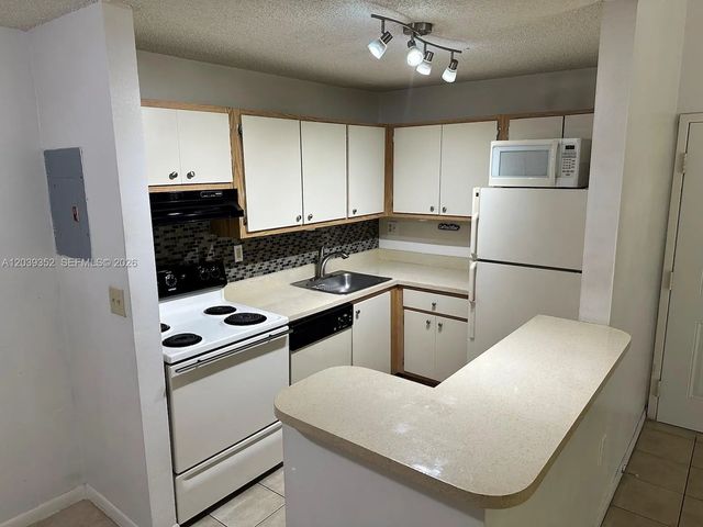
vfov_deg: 56.8
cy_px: 264
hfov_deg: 71.6
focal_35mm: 24
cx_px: 352
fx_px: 487
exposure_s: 1/120
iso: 200
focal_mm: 6.86
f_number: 1.78
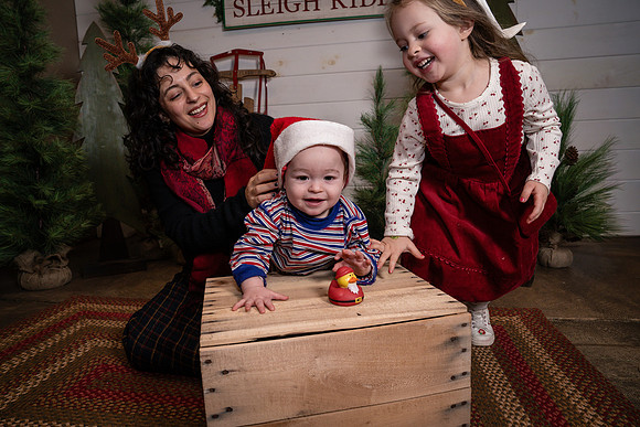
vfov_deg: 53.2
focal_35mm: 24
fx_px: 427
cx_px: 320
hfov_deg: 73.7
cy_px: 214
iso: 250
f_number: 5.6
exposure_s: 1/250
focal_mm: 24
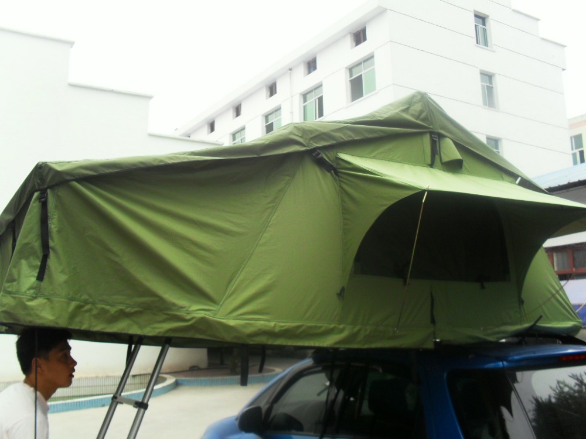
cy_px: 220
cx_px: 293
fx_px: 593
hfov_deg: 52.6
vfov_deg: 40.7
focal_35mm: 35
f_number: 3.2
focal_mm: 6.3
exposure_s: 1/250
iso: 80
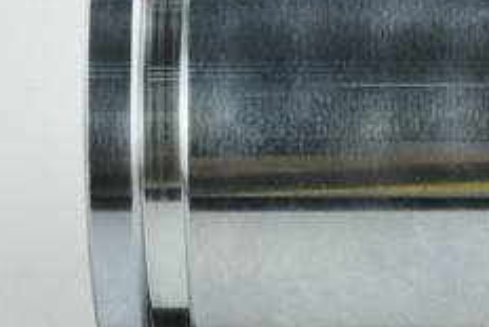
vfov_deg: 7.4
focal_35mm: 186
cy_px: 211
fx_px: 2528
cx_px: 413
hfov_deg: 11.0
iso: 64
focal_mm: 60
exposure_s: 1/2.5
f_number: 36
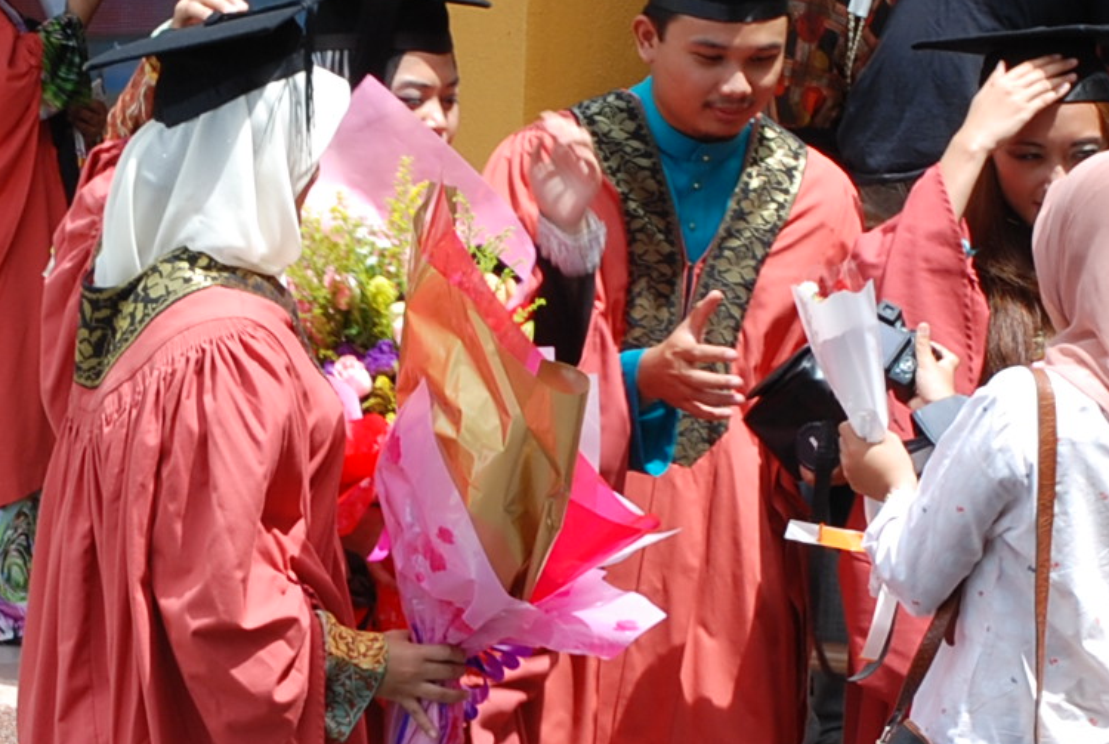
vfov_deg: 5.0
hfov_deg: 7.4
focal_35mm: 278
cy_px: 401
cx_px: 237
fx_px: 8579
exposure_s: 1/100
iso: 125
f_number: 8
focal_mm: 48
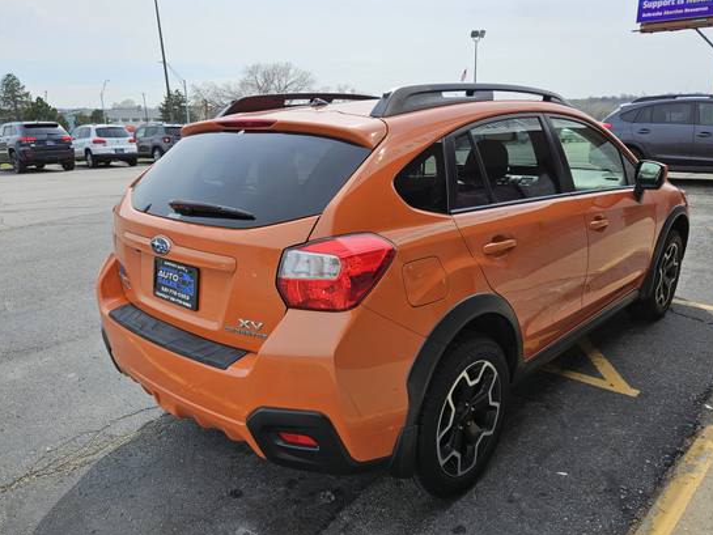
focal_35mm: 27
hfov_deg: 65.3
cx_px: 372
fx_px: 556
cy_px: 289
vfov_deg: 51.3
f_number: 1.8
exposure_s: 1/1789
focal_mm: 5.4
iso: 25
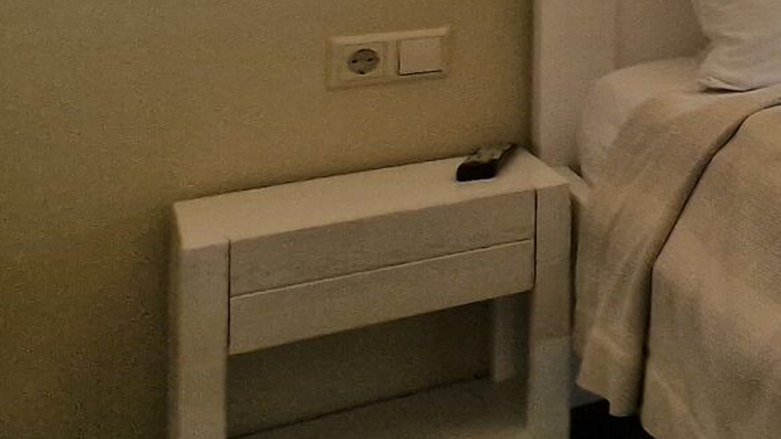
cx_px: 1539
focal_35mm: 62
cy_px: -240
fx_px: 1284
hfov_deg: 19.6
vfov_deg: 17.3
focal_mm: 2.2
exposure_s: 1/221
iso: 50
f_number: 2.2
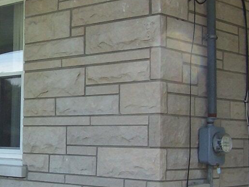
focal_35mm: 115
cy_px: 99
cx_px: -4
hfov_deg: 16.7
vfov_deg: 12.9
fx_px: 827
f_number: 2.8
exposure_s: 1/350
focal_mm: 6.3
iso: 80
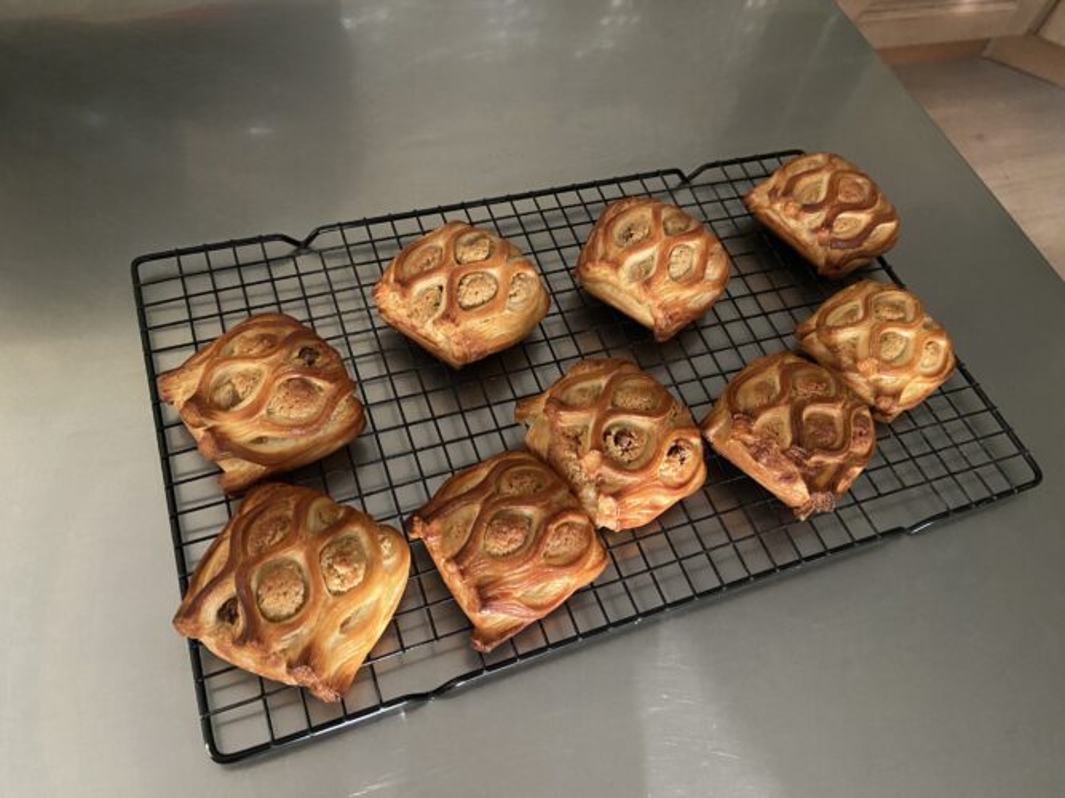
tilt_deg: -57.6
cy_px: 399
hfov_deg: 67.3
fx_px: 800
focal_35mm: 26
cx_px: 532
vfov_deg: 53.0
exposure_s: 1/25
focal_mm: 4.25
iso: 640
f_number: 1.8
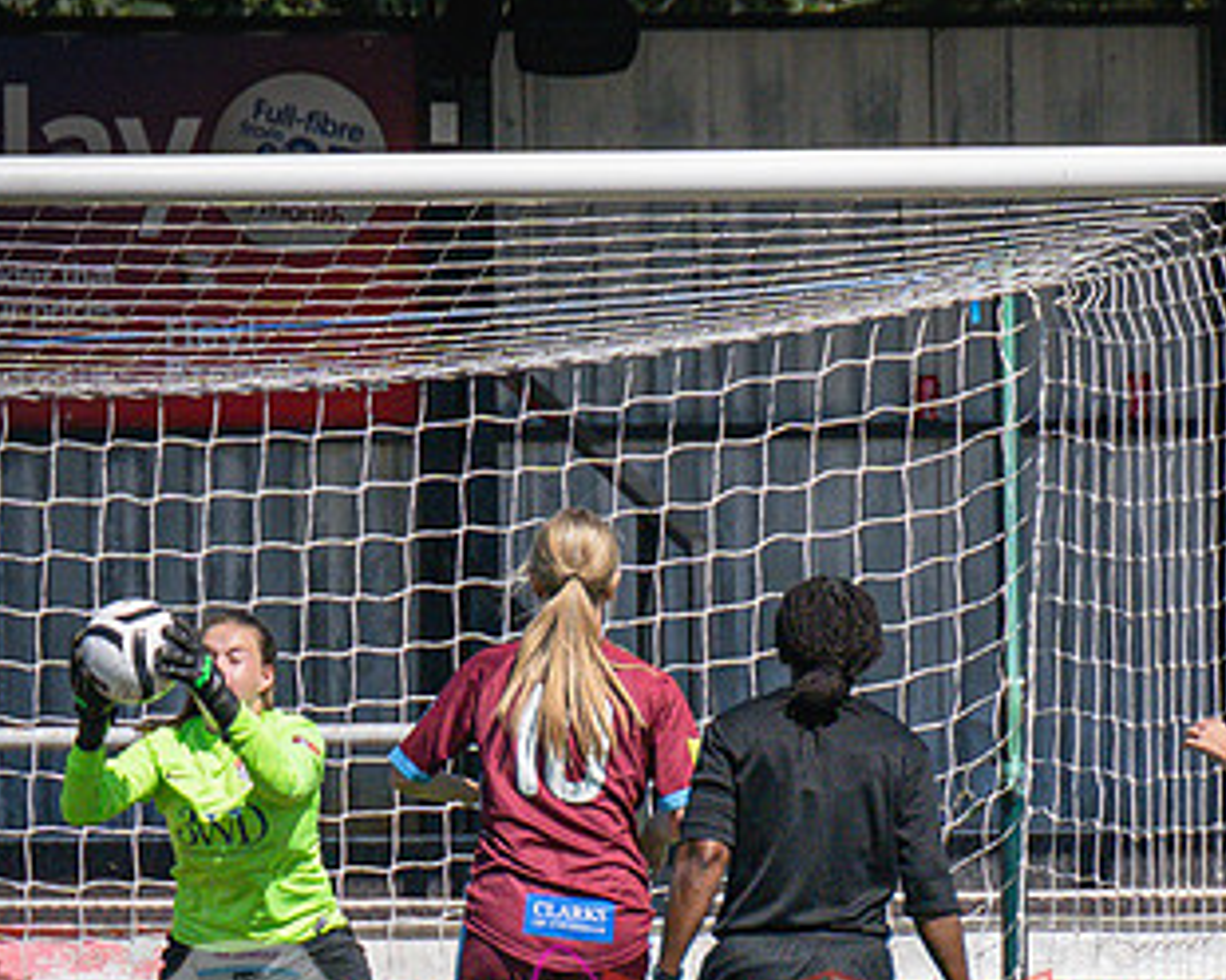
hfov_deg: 1.4
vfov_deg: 1.1
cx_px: 177
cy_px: 1292
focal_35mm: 1424
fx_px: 51670
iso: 400
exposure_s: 1/6400
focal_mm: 280
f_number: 5
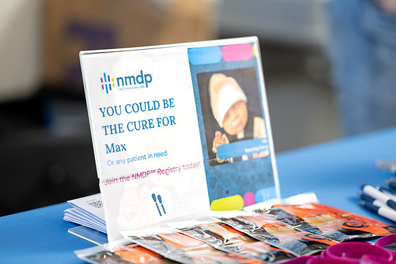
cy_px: 129
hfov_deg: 22.9
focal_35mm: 89
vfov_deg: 15.4
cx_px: 199
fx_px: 979
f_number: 2
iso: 250
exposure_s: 1/200
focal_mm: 85
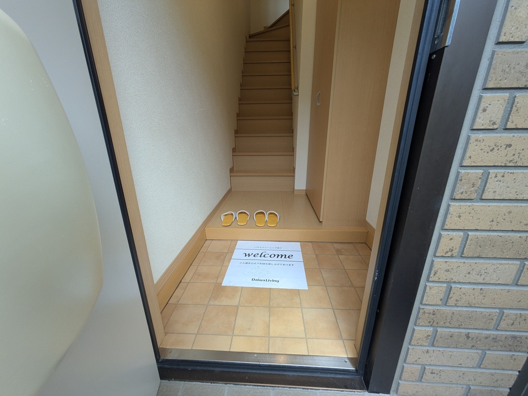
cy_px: 198
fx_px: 214
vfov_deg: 85.7
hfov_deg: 102.1
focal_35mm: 14
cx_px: 264
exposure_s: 1/40
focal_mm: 1.83
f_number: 2.2
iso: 53
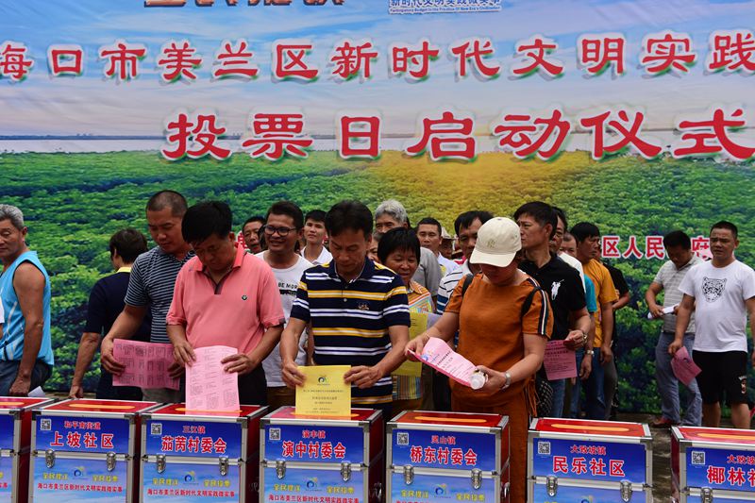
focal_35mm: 48
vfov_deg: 28.1
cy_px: 252
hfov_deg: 41.1
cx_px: 378
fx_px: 1006
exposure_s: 1/640
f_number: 5.6
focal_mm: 48
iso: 250
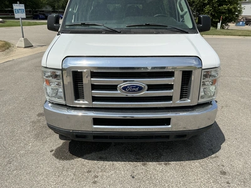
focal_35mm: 28
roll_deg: -0.3
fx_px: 203
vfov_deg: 49.7
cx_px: 126
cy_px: 94
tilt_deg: -19.4
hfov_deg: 63.4
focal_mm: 3
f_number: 1.8
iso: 25
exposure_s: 1/3534
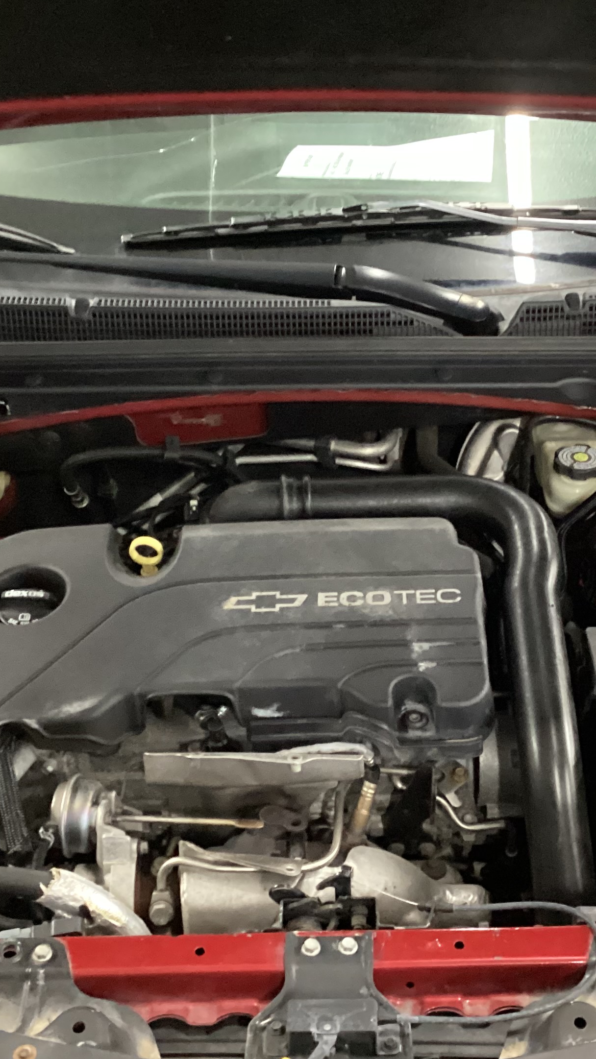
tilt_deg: -37.3
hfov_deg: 23.4
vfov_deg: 40.5
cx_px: 369
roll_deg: +0.4
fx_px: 1433
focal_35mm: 51
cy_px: 594
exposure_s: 1/20
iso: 640
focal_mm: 3.3
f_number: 2.4
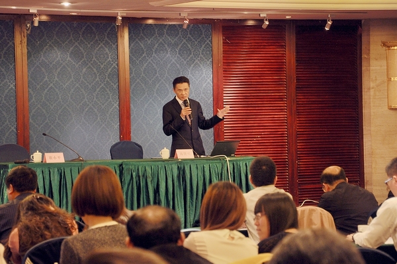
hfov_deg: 16.1
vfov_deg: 10.8
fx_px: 1406
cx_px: 198
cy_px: 132
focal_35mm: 128
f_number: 5.6
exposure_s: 1/13
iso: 320
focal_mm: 85
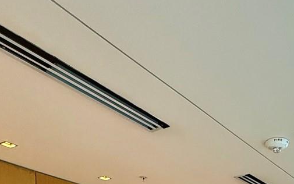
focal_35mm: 47
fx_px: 377
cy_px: 297
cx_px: 231
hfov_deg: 41.0
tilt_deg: +0.0
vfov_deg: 21.6
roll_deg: +0.4
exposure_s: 1/120
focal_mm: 2.22
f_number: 2.2
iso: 250
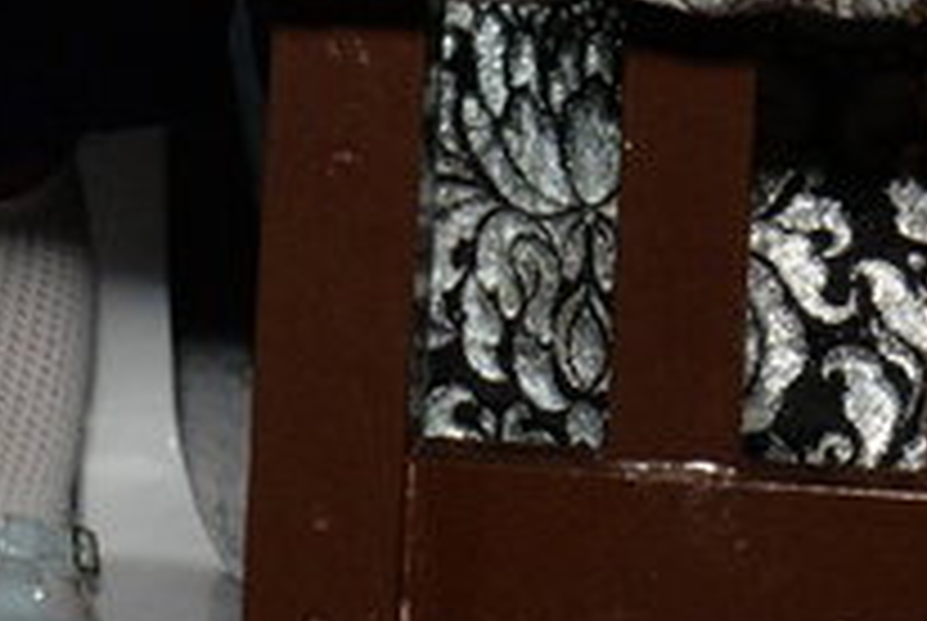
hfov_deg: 12.6
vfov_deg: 7.2
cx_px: 675
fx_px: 4203
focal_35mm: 163
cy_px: -1429
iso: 2500
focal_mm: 24
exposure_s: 1/200
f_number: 10
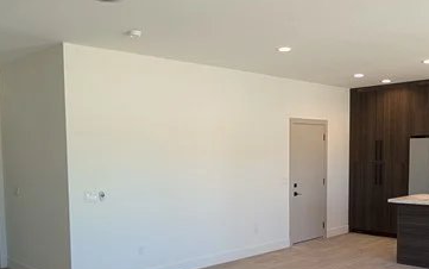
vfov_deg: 34.9
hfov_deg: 54.0
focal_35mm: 36
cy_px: 188
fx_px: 421
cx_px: 205
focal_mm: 2.02
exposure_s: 1/120
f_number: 1.7
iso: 59
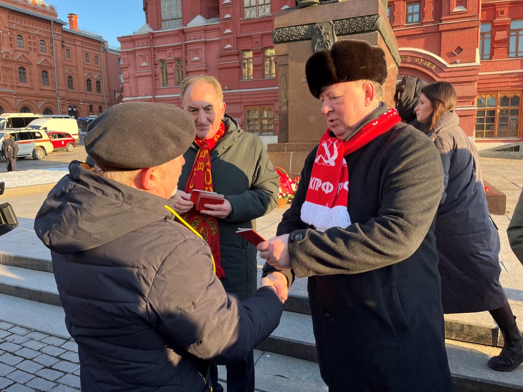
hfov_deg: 67.3
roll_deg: +2.2
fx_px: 393
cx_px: 262
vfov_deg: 53.1
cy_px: 196
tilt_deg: -9.4
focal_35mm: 26
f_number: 1.6
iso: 50
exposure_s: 1/558
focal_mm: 5.1
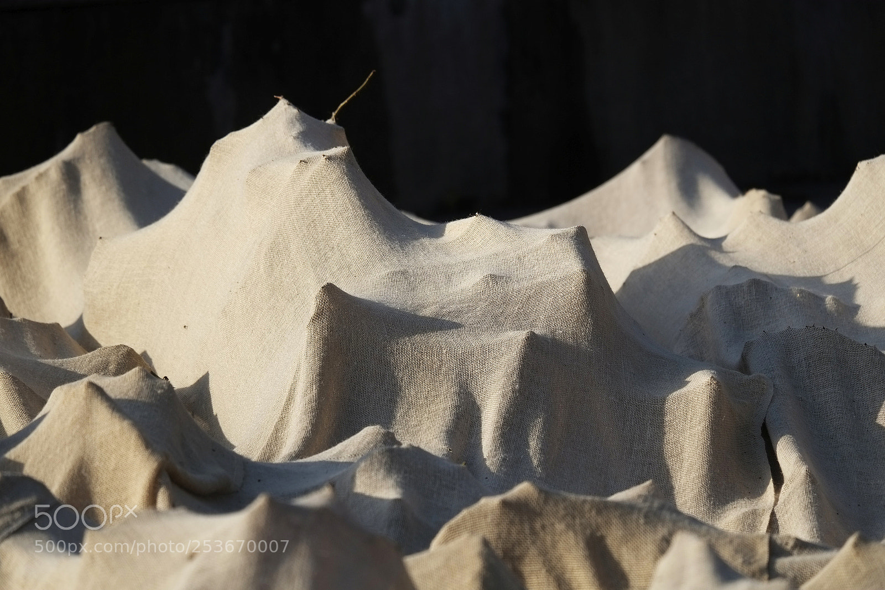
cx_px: 442
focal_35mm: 345
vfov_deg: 4.0
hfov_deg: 6.0
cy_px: 295
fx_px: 8479
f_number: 7.1
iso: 200
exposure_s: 1/550
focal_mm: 230
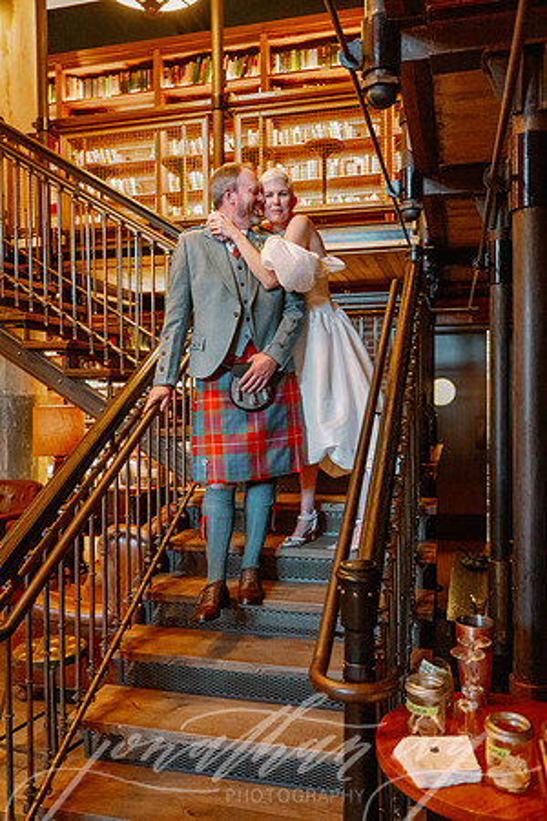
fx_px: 695
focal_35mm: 30
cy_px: 410
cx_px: 274
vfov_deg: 61.1
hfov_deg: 43.0
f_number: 2.8
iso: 5600
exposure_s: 1/160
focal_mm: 30.5
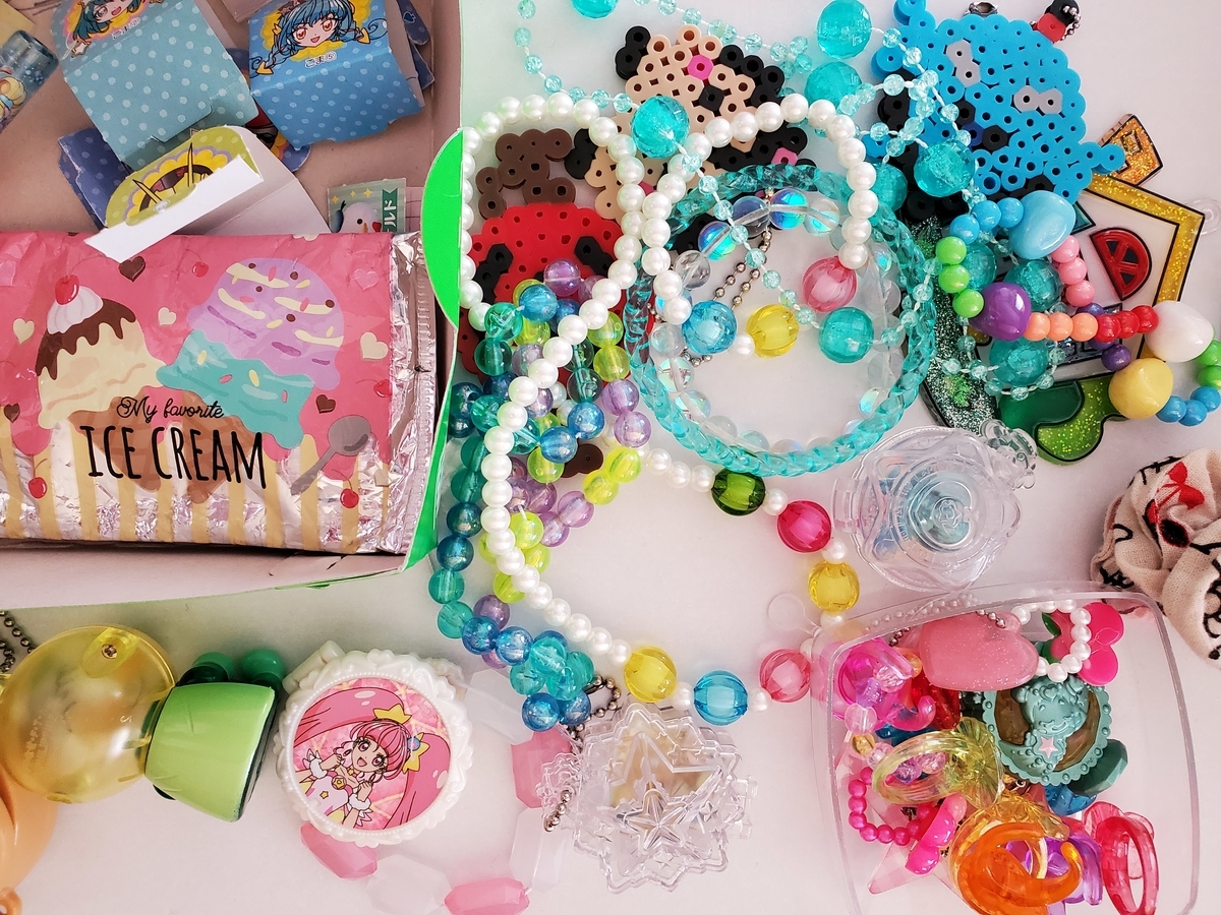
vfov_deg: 53.1
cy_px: 458
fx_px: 917
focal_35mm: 26
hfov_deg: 67.3
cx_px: 610
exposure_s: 1/50
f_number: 2.4
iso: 400
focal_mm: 4.3
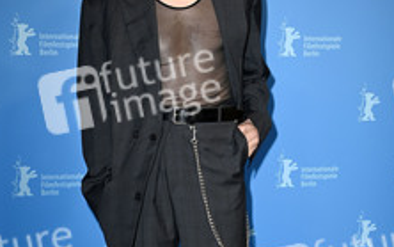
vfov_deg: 14.8
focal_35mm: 88
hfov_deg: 23.5
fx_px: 945
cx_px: 181
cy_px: 181
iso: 640
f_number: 5
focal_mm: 48
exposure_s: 1/250
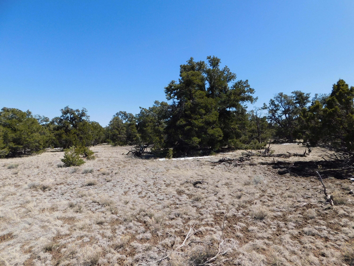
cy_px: 133
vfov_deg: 58.9
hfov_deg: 73.9
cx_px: 177
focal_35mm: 23
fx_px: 235
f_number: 6
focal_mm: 4
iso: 125
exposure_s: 1/500
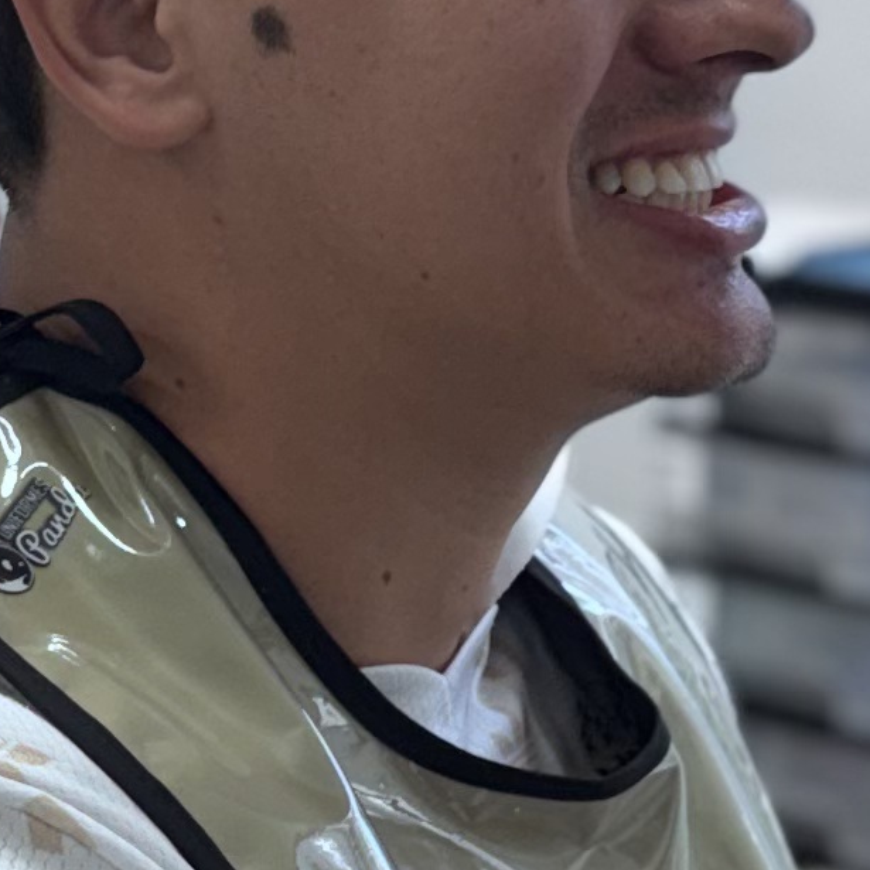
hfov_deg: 12.5
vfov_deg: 12.5
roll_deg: +0.2
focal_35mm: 139
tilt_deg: -13.5
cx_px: 669
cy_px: 646
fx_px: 3952
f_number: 1.8
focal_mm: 6.8
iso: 100
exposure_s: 1/120
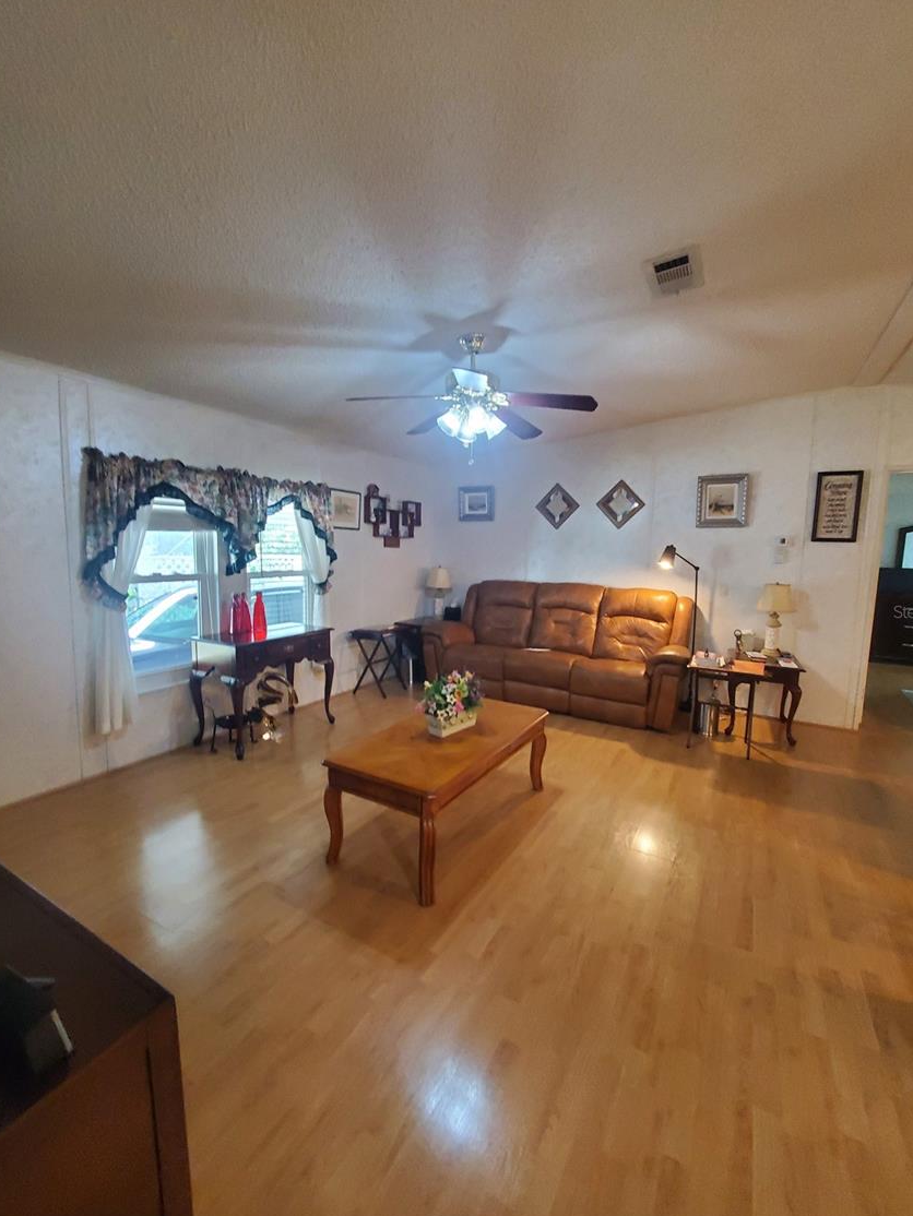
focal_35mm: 14
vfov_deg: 102.0
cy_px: 611
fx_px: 492
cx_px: 479
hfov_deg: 85.6
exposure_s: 1/30
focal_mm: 1.8
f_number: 2.2
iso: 400
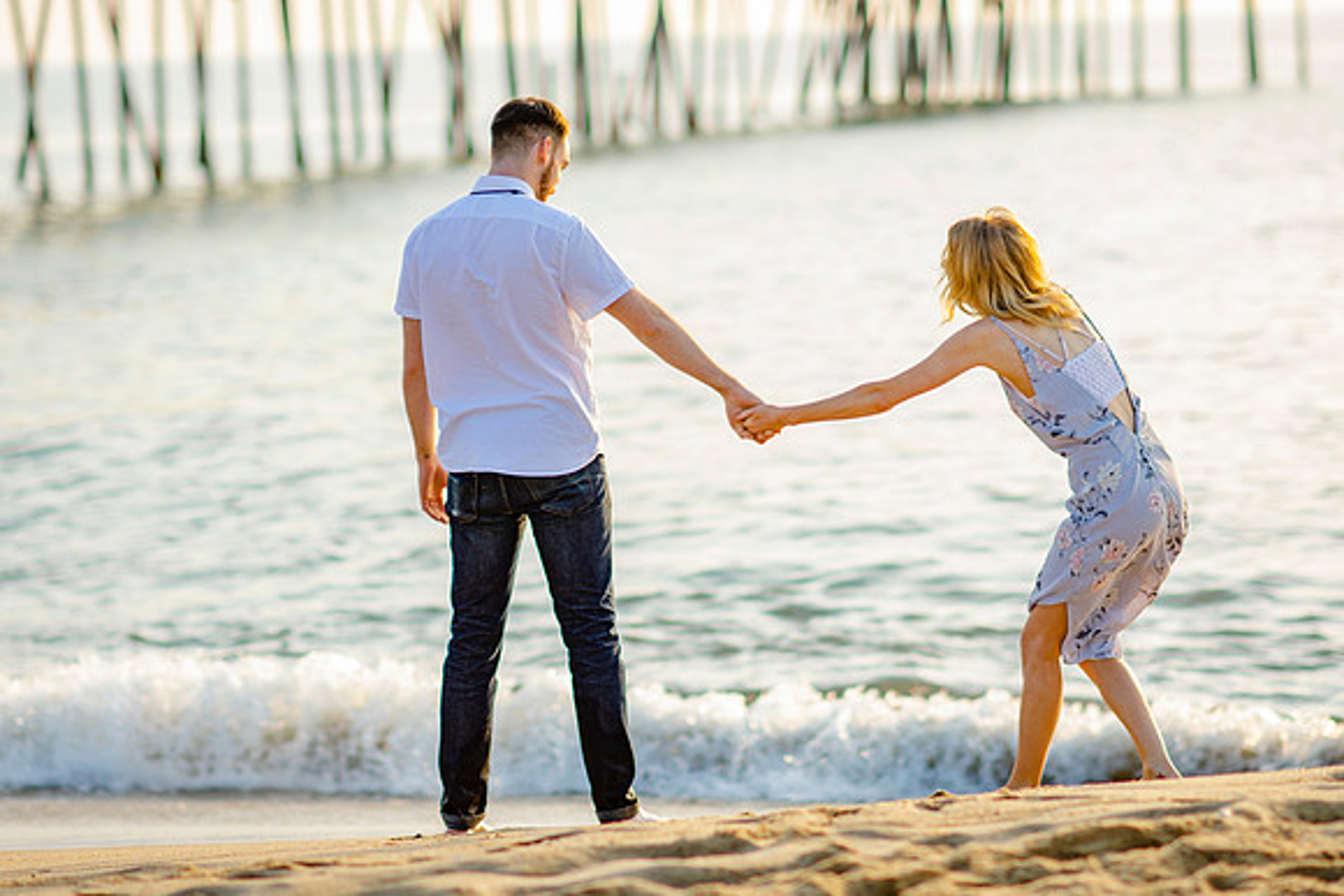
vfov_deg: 10.8
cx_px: 672
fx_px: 4761
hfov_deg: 16.1
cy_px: 448
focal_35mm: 128
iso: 160
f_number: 1.8
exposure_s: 1/1250
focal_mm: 85
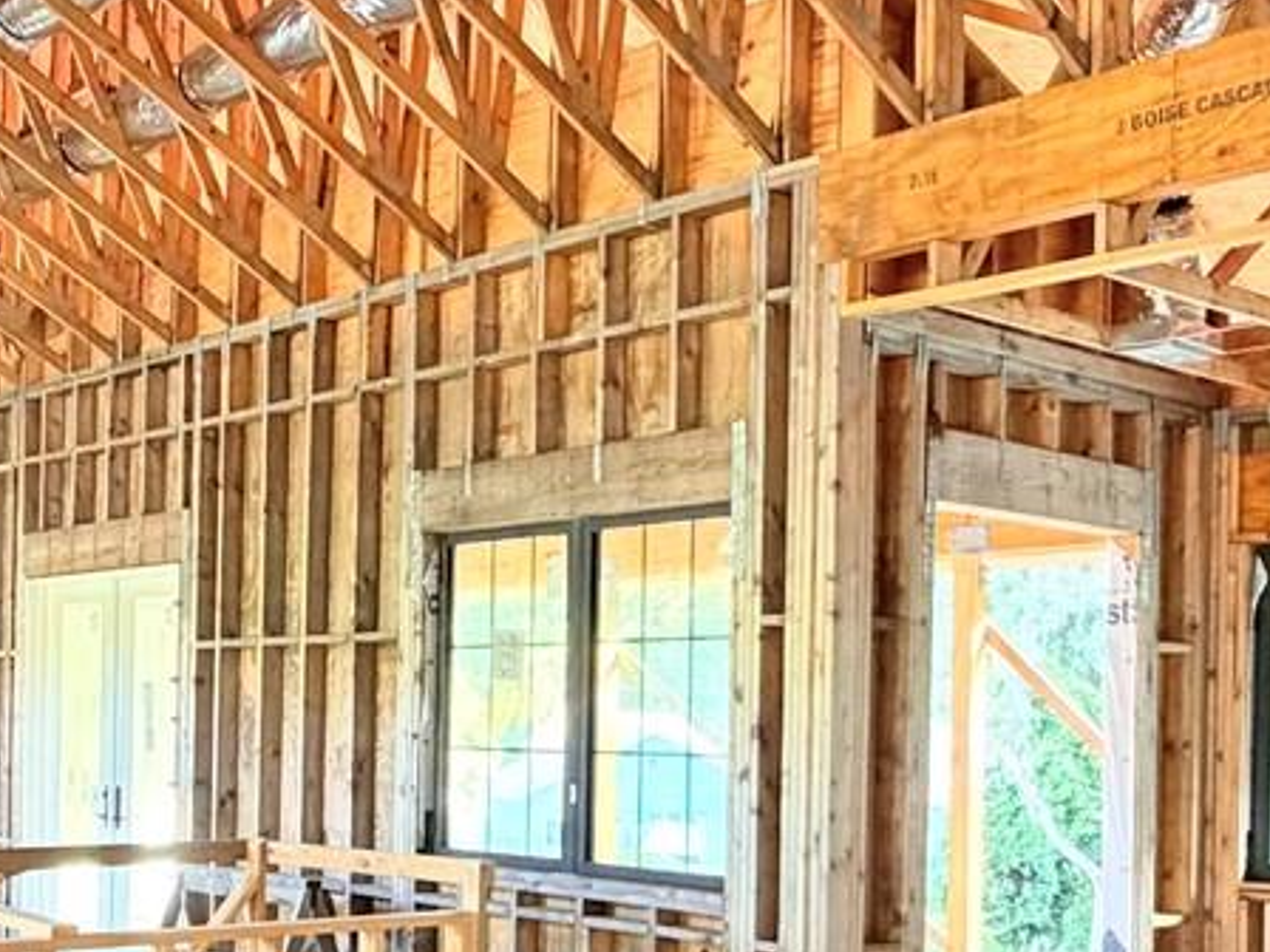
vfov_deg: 28.7
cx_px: 366
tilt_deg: +0.2
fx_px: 1834
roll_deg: -1.1
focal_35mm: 50
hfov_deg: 37.5
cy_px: 717
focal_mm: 2.22
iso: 640
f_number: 2.2
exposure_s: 1/60
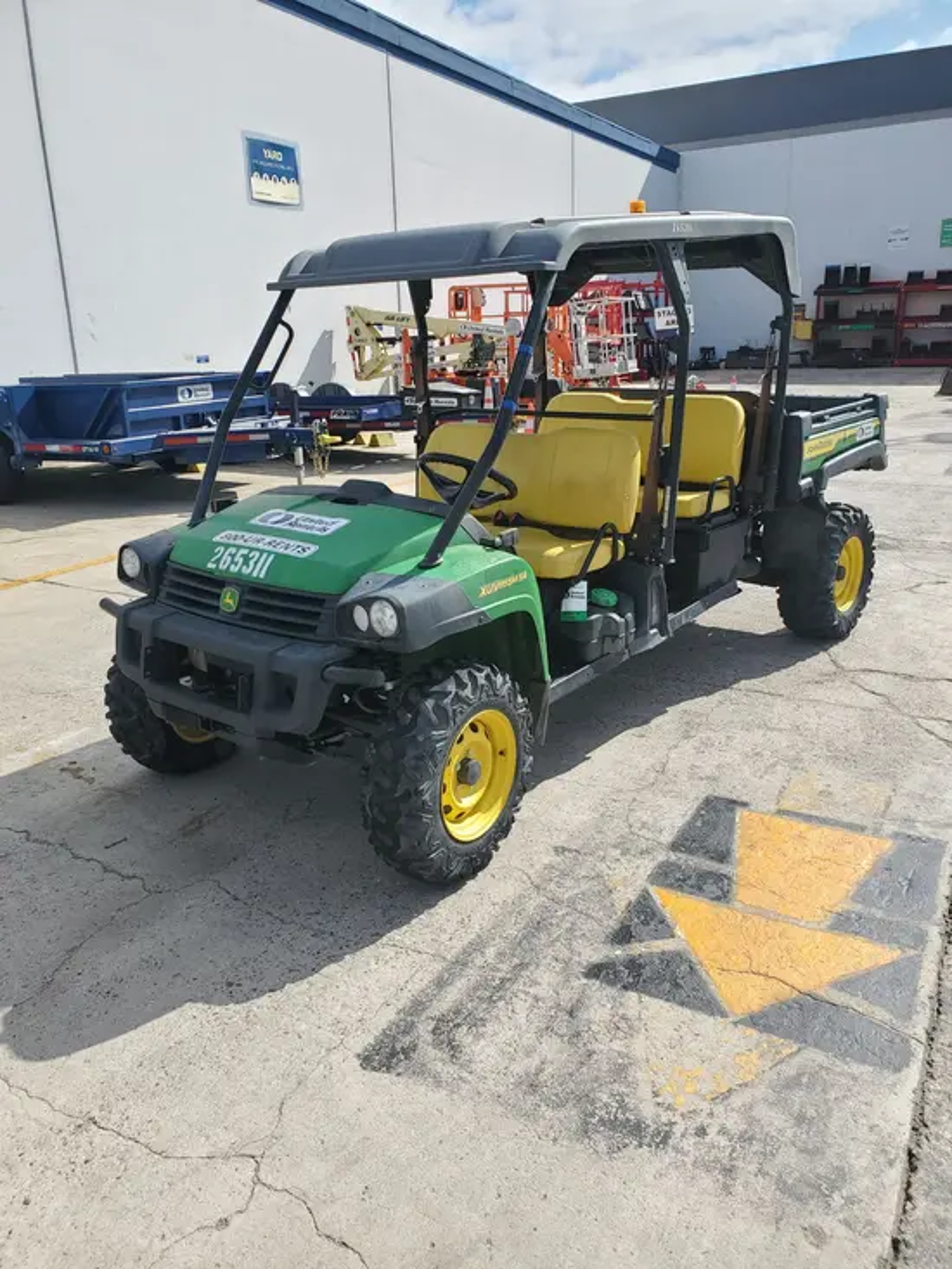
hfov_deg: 53.1
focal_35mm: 26
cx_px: 476
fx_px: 953
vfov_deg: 67.3
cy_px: 634
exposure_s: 1/1176
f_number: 2.4
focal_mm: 4.3
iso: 50
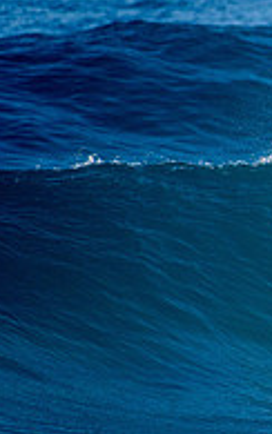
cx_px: 504
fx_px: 18003
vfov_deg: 1.4
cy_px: 226
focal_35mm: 1519
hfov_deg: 0.9
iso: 450
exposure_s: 1/2000
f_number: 5.6
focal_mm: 500
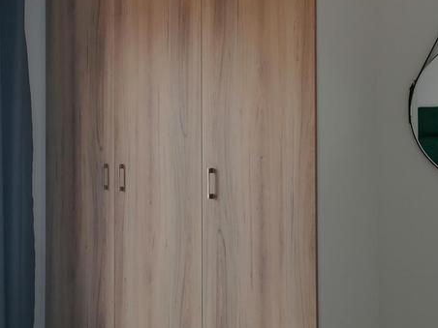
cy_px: 127
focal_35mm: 46
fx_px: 582
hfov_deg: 41.1
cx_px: 185
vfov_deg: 31.4
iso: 50
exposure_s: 1/120
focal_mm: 5.4
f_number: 1.8
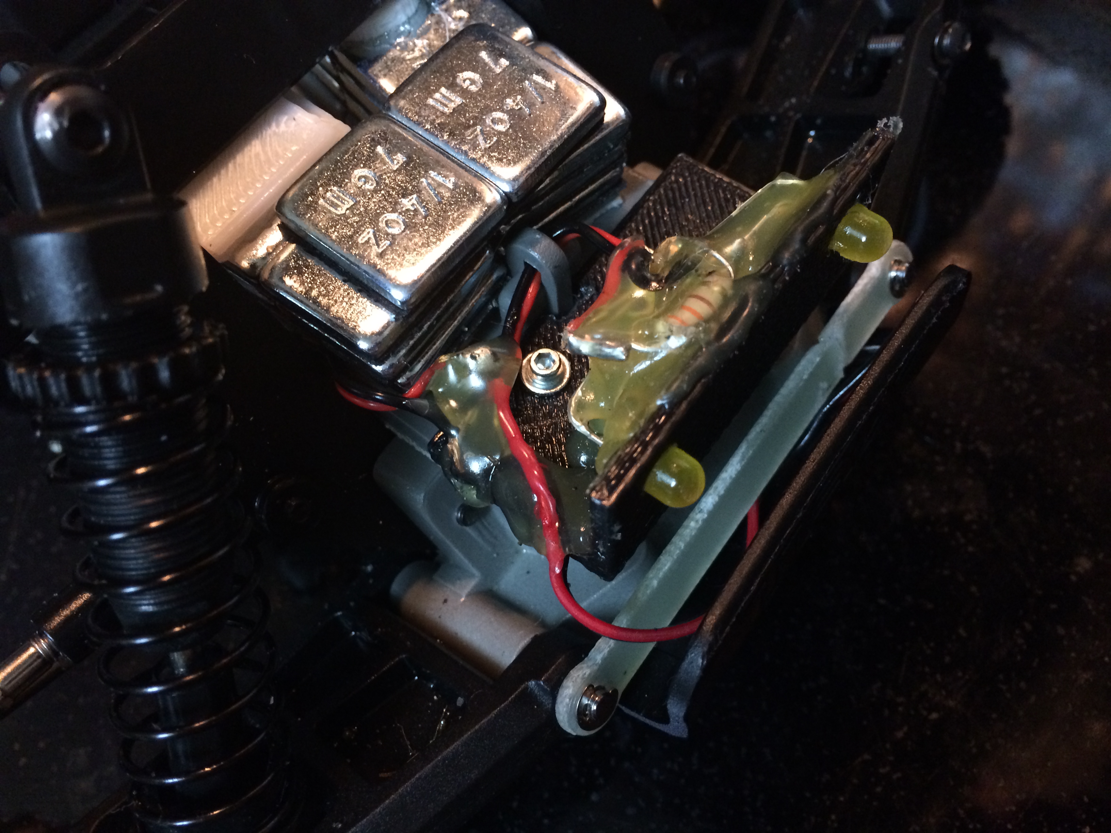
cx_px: 556
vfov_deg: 46.8
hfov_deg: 60.0
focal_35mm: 30
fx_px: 963
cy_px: 416
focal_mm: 4.12
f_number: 2.2
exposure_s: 1/24
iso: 320
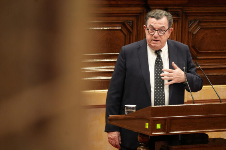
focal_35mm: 200
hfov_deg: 10.3
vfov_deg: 6.9
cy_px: 75
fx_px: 1255
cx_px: 113
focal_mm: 200
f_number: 4
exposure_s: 1/160
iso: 4000
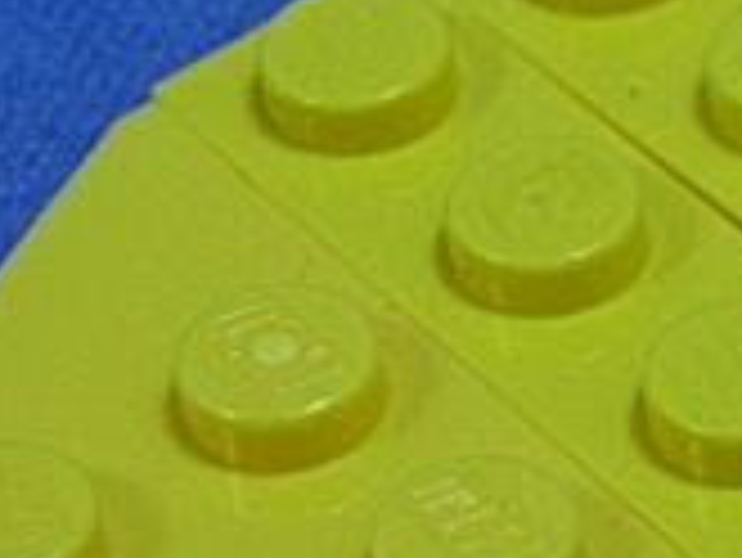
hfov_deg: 6.7
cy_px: 171
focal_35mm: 291
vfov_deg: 5.1
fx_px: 6242
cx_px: 1061
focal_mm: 11.3
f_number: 3.8
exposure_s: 1/43.9
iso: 70
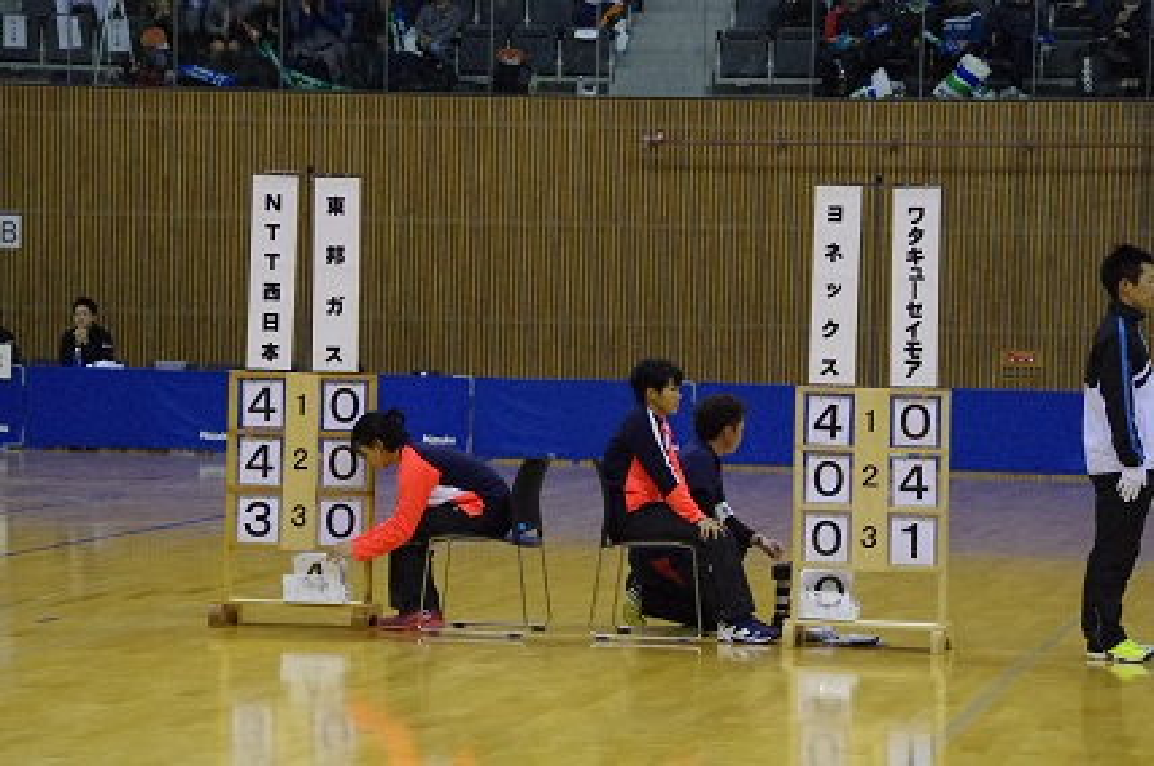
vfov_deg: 9.3
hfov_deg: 14.0
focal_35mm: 147
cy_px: 383
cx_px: 577
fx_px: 4705
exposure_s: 1/640
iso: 6400
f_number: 5.6
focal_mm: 97.5
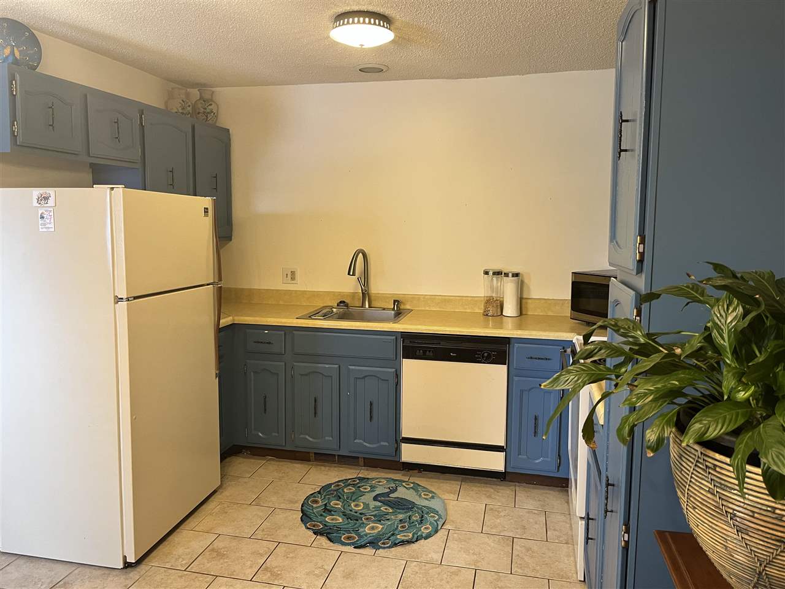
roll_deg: -0.1
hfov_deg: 67.3
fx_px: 590
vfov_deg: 53.1
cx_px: 392
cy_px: 294
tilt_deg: -6.0
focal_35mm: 26
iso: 160
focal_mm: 5.1
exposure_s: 1/60
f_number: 1.6
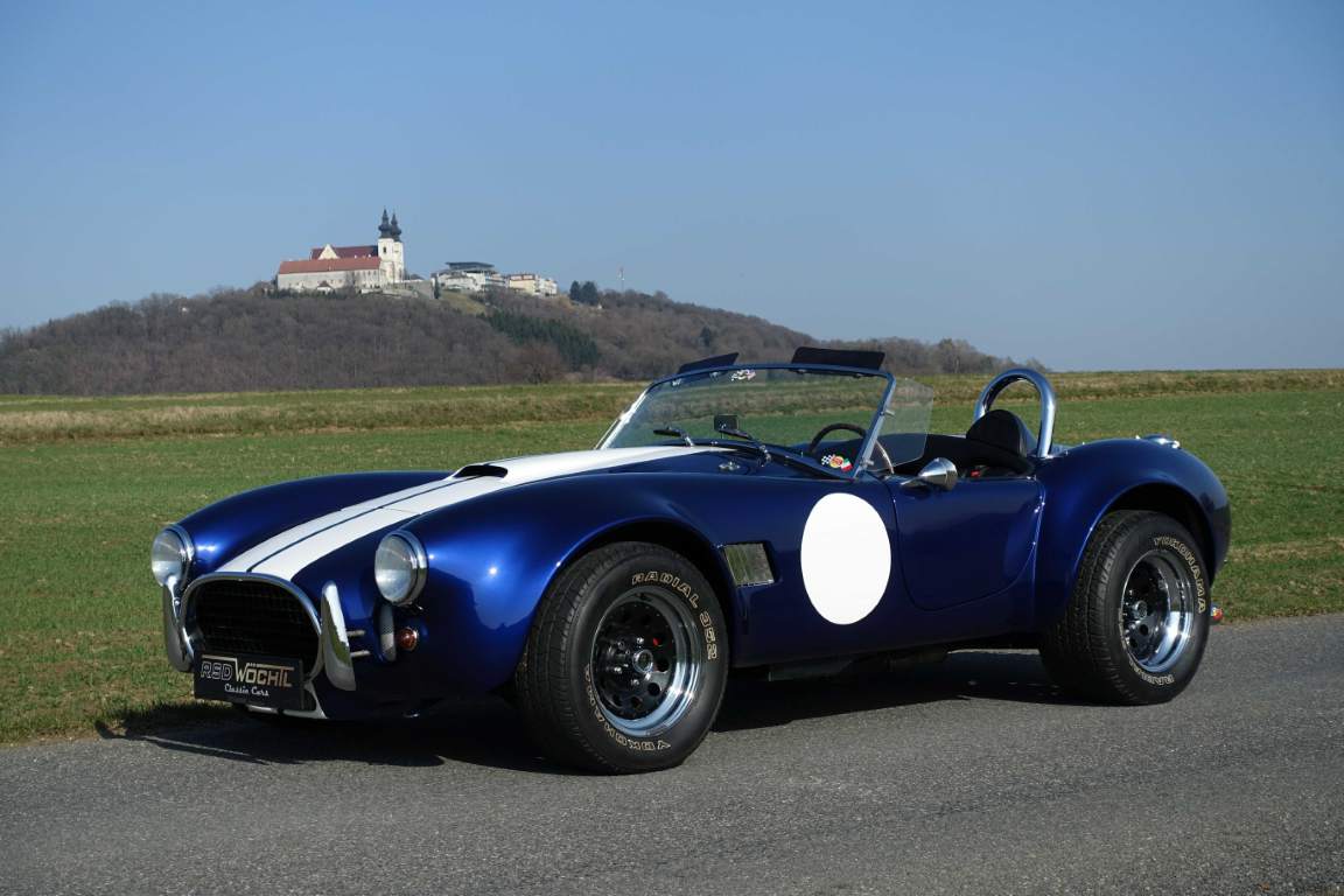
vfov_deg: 19.7
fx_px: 2576
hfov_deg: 29.2
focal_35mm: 69
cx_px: 672
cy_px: 448
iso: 125
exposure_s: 1/200
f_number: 4
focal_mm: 25.15
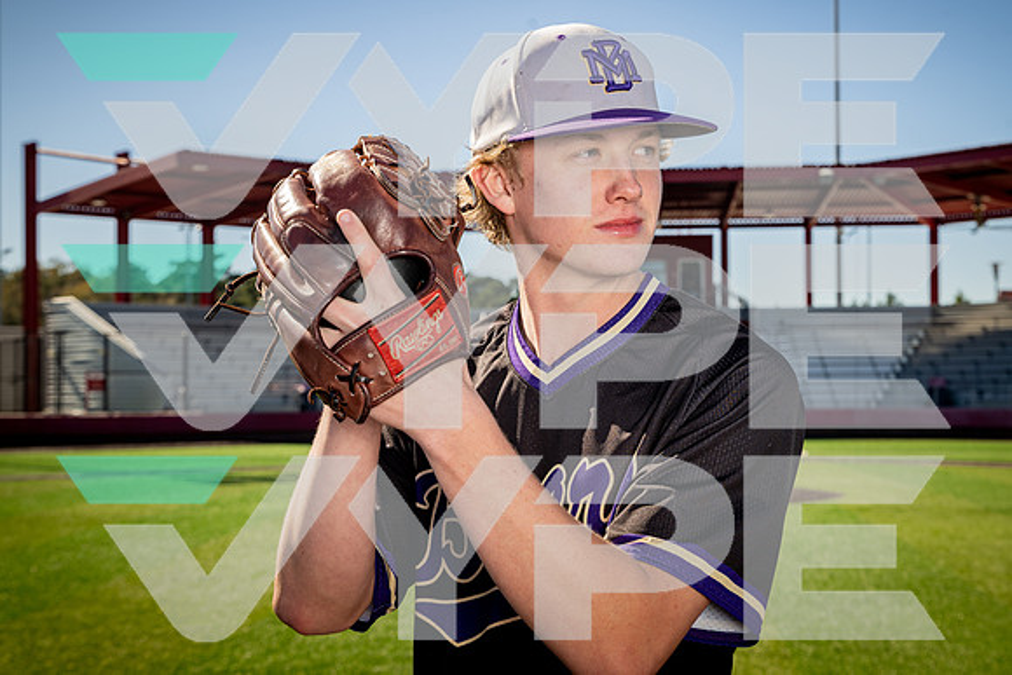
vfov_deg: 22.6
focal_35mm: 60
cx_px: 506
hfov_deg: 33.4
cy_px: 338
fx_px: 1687
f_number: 8
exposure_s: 1/250
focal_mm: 60
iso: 125
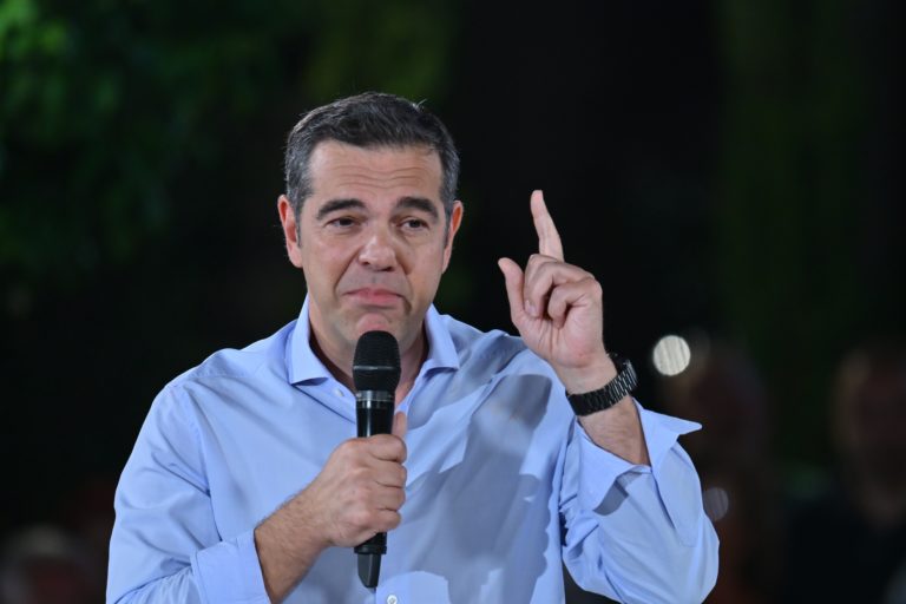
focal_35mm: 600
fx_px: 15099
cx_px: 453
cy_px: 302
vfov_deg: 2.3
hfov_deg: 3.4
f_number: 6.3
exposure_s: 1/250
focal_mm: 600
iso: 2500
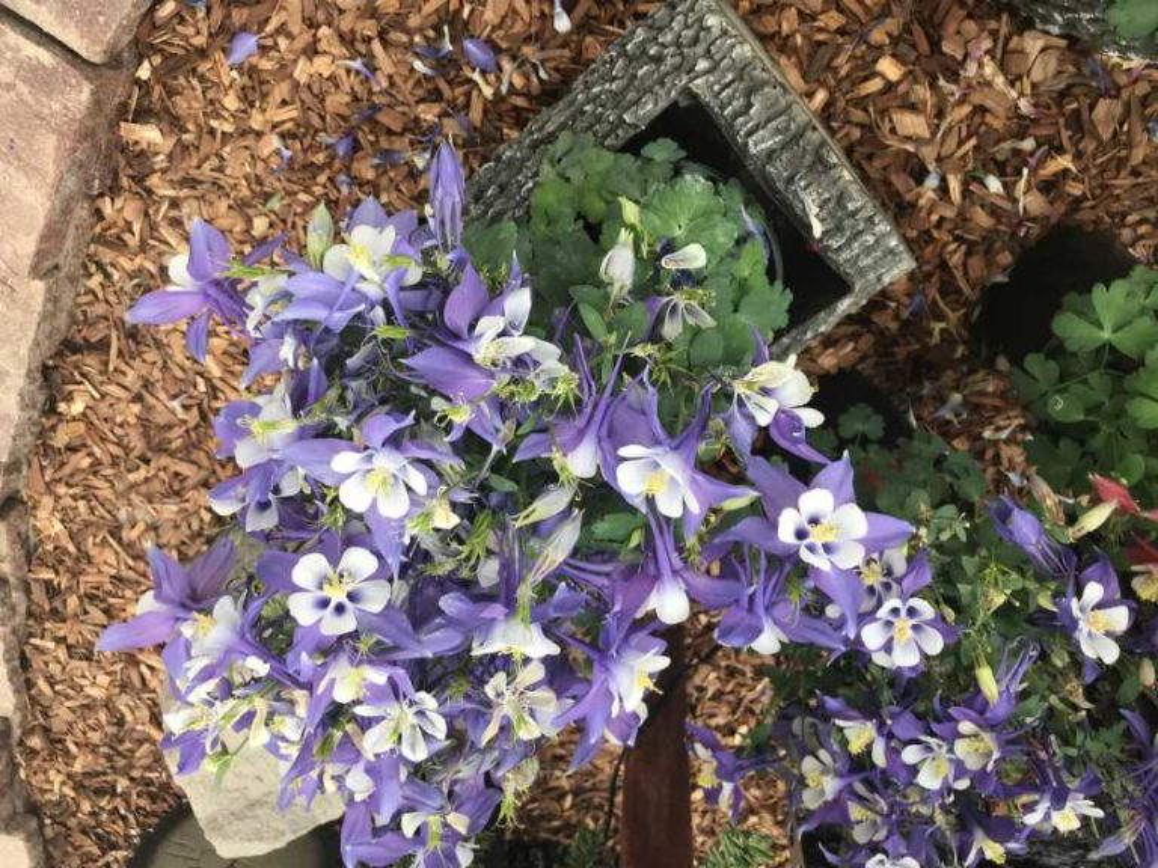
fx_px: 937
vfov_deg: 49.7
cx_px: 579
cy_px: 434
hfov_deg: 63.4
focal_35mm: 28
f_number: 1.8
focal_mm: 3.99
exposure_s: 1/120
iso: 25
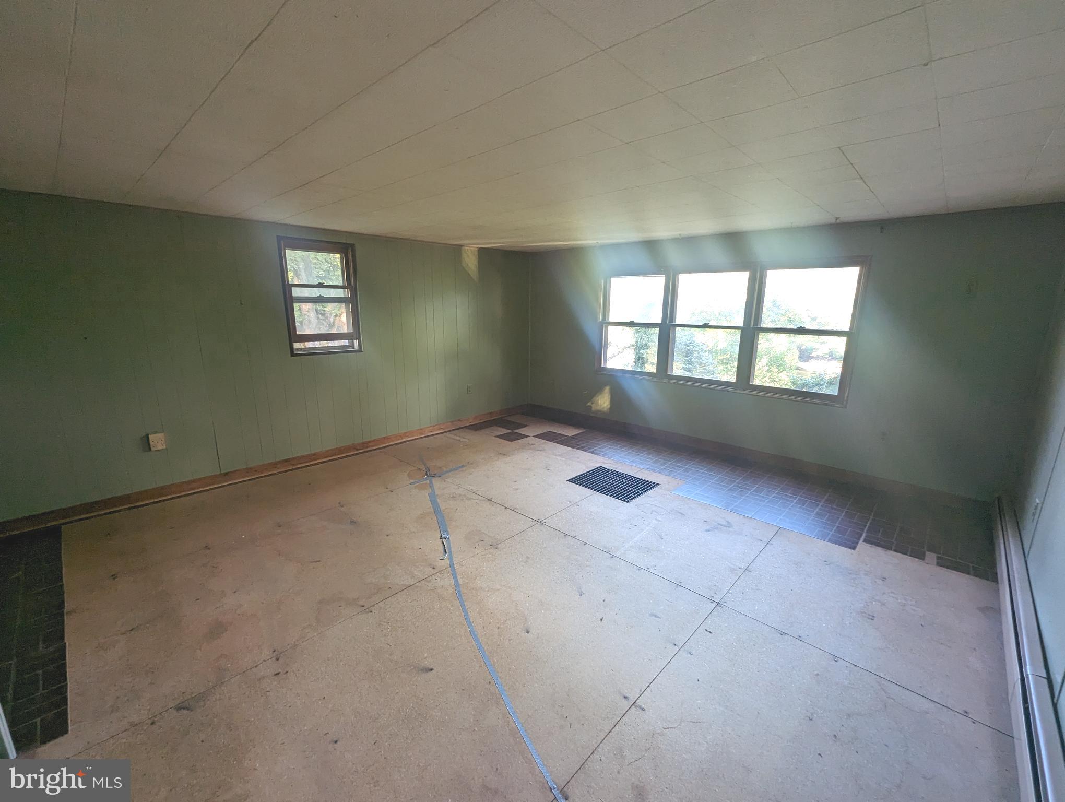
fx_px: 401
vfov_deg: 90.1
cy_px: 401
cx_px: 532
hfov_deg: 106.1
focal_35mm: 13
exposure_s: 1/24.9
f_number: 2.2
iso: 64
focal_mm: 1.95
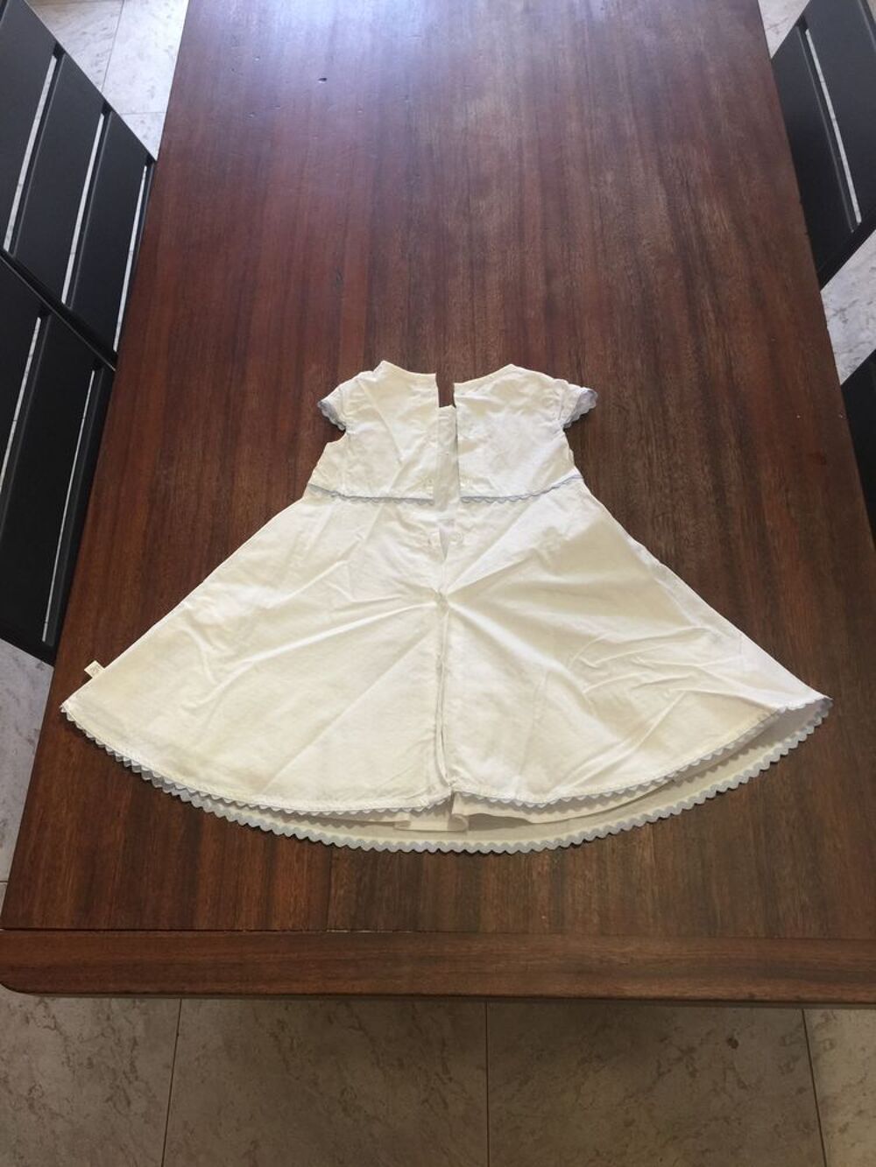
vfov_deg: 61.7
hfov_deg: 48.2
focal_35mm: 29
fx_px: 978
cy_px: 584
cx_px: 438
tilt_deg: -63.0
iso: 64
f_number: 2.2
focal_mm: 4.15
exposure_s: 1/17
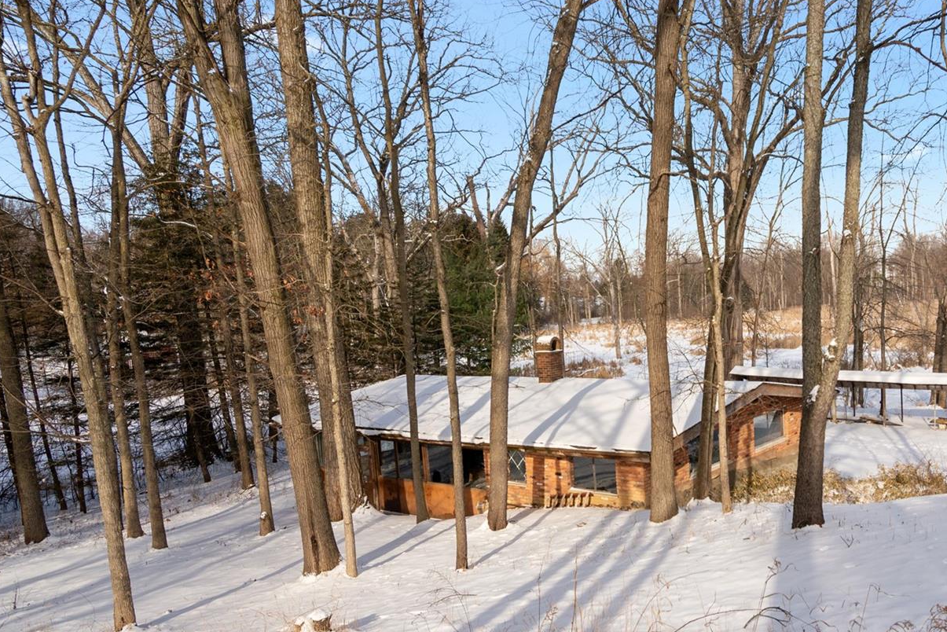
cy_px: 364
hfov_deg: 38.0
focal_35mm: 51
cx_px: 696
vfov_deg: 26.5
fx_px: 1342
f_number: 9
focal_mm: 30
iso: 320
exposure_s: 1/1000
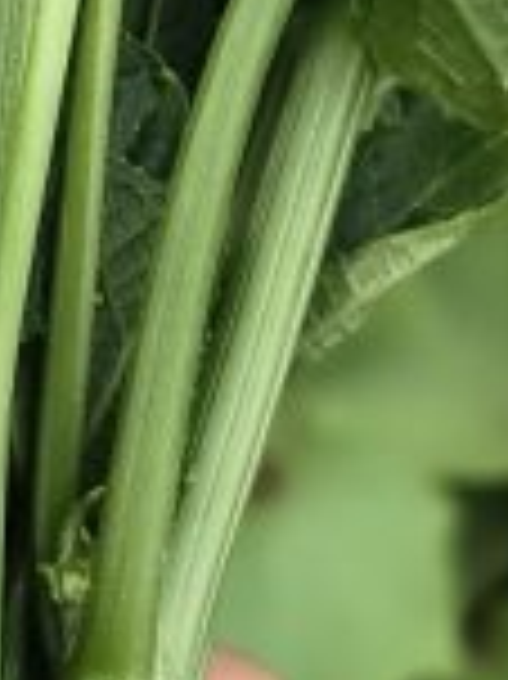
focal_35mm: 184
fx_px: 3605
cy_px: 263
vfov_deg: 10.8
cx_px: -270
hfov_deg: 7.9
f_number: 1.8
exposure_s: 1/989
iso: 80
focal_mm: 4.84
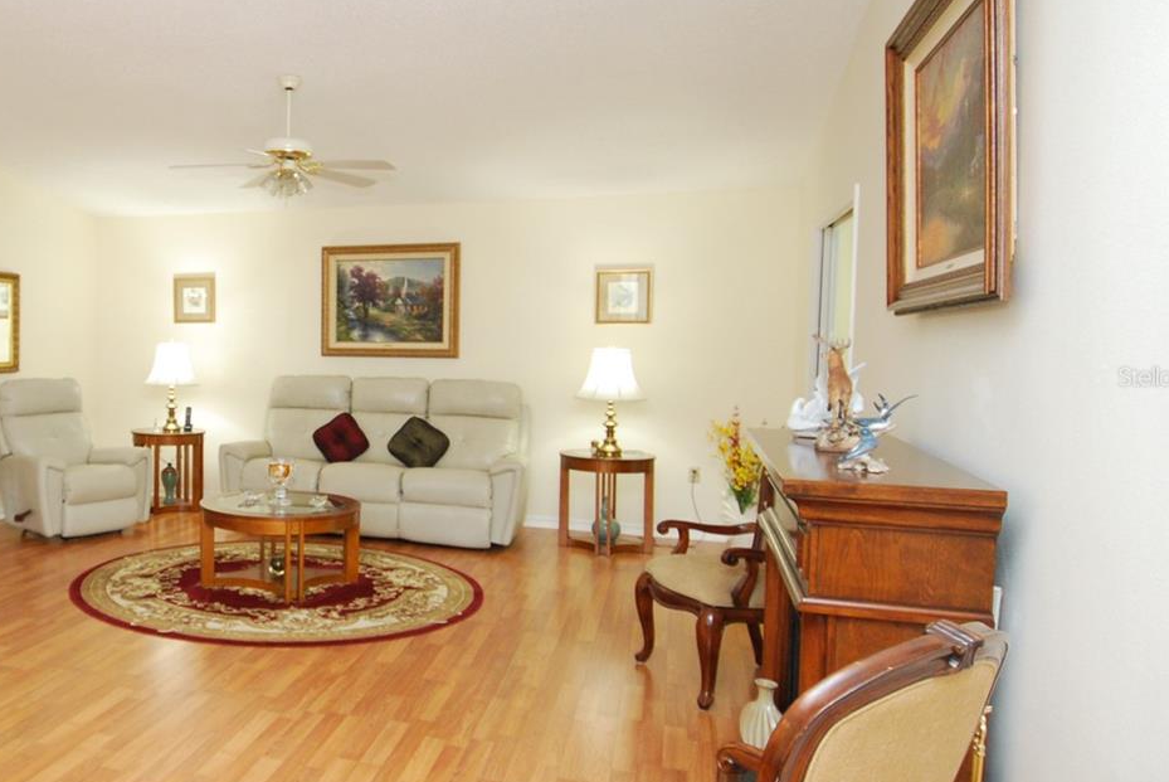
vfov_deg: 42.4
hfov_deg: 55.7
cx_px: 224
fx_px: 1007
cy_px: 377
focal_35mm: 31
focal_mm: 12
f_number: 4
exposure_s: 1/60
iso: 720
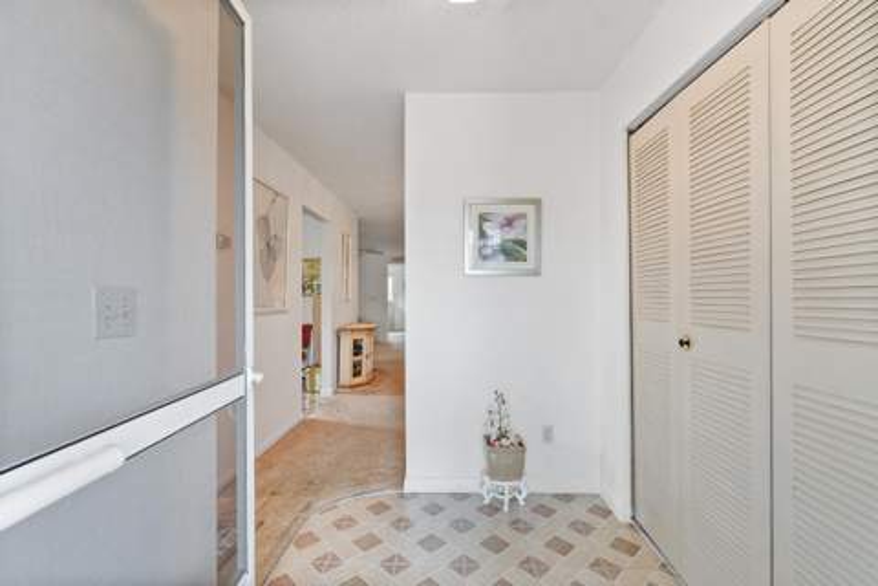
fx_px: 390
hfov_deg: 96.7
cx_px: 439
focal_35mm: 16
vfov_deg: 73.7
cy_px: 293
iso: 1600
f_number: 8
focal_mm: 16
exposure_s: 1/13
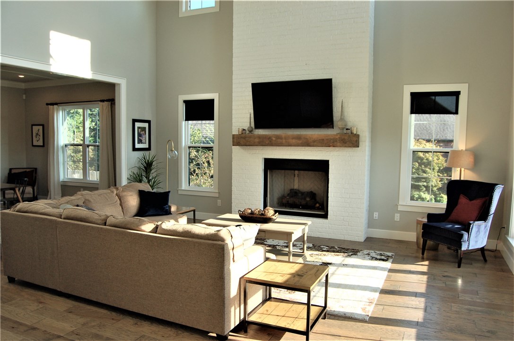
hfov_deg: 67.4
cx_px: 257
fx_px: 385
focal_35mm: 27
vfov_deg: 47.8
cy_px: 170
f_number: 5.6
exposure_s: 1/125
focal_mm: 18
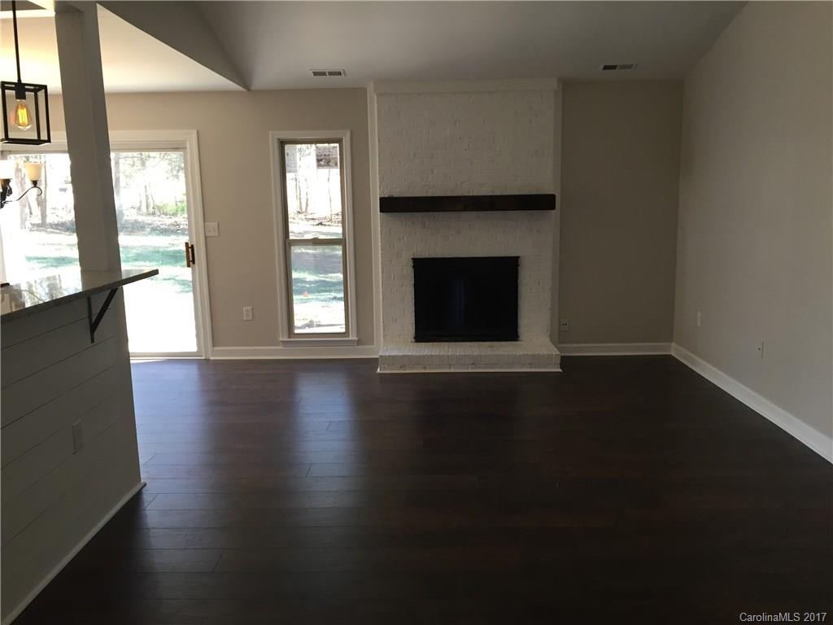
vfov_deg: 48.2
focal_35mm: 29
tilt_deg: -9.9
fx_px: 698
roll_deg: -0.5
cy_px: 312
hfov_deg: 61.7
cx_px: 416
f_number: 2.2
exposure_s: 1/30
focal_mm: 4.15
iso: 40
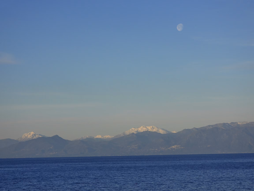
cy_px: 96
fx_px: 844
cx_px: 127
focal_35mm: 115
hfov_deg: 17.1
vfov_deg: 12.9
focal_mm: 20.7
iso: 100
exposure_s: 1/1250
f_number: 4
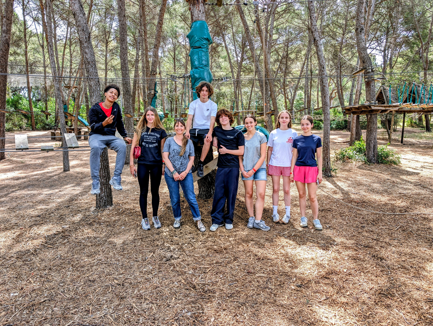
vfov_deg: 56.9
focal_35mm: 24
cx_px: 216
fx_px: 301
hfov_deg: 71.5
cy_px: 163
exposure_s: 1/86.8
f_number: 1.68
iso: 19
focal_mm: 6.9
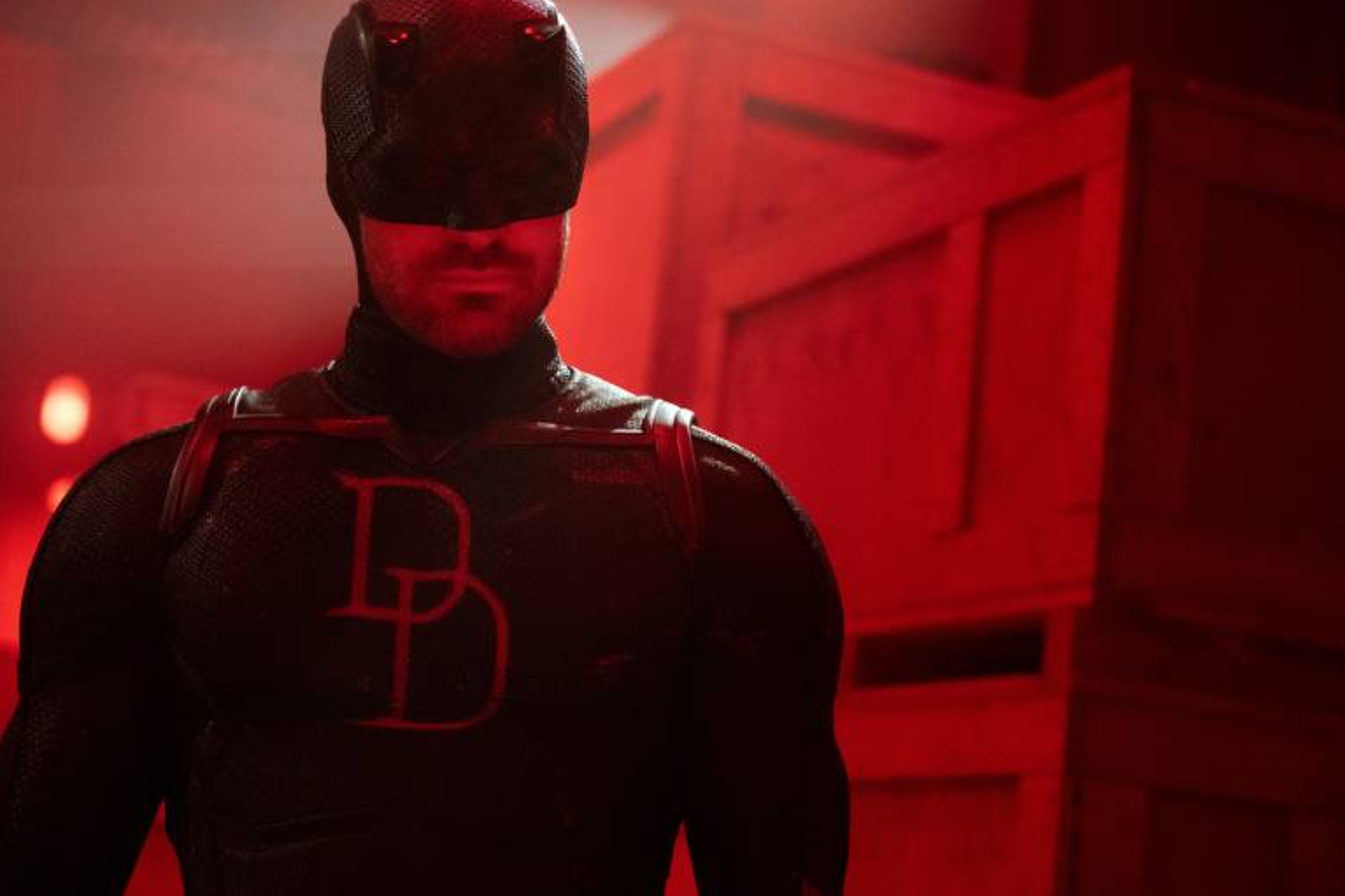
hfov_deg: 28.1
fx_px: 2689
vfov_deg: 18.9
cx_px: 666
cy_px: 430
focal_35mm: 72
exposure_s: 1/125
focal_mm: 69
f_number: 4
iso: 10000
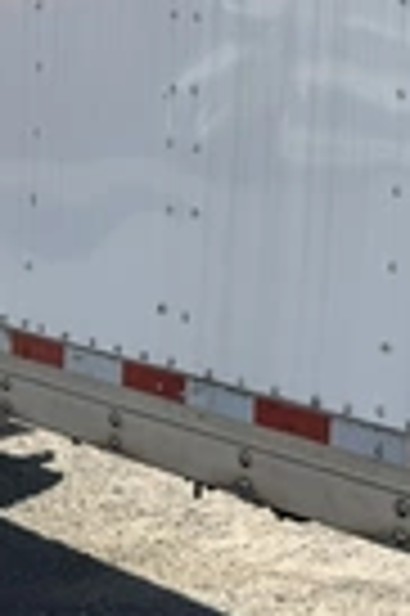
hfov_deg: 16.9
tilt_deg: -1.5
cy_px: 166
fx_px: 1250
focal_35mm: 73
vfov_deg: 27.4
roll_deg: -4.1
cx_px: 613
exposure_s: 1/3425
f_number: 1.78
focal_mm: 6.76
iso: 80
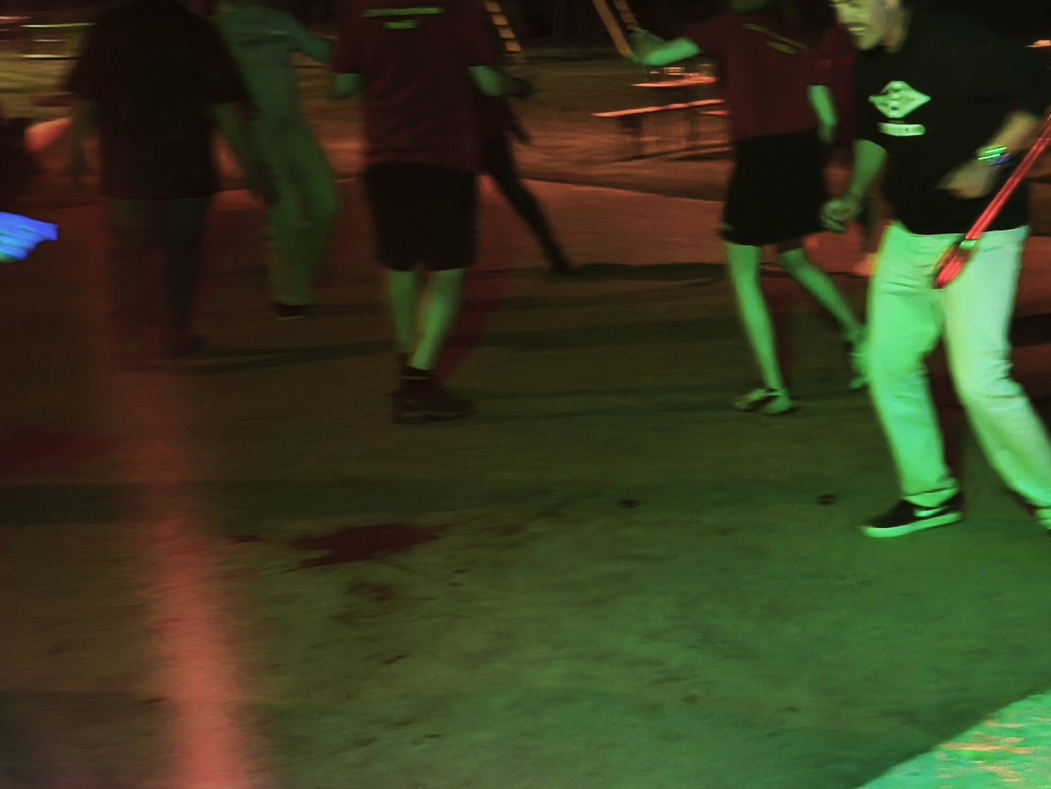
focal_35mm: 62
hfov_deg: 29.5
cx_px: 1010
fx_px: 1883
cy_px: 83
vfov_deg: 23.1
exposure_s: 1/273
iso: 3200
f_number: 1.7
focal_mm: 5.35
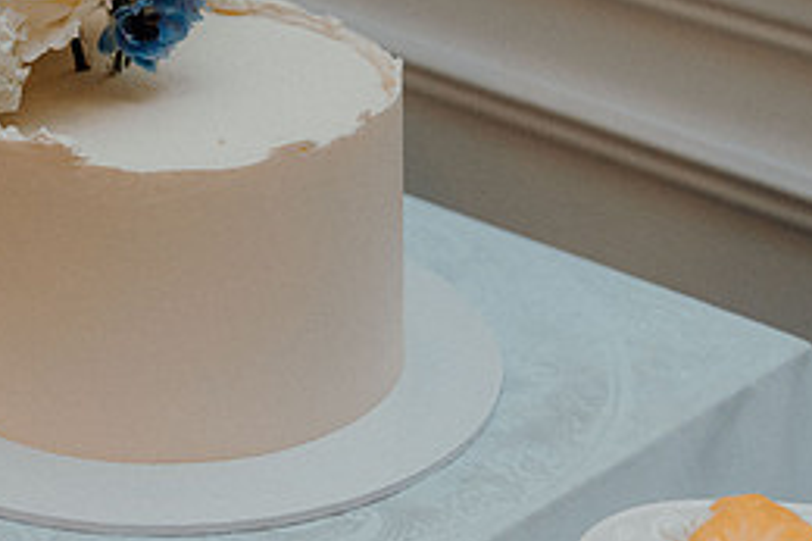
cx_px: 137
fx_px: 2164
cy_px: 220
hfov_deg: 20.9
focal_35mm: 96
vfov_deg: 14.2
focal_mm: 43
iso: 2500
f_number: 3.5
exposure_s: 1/200
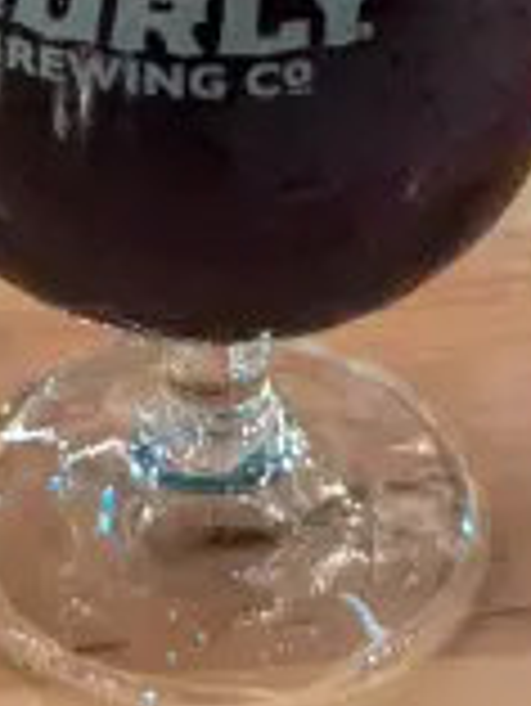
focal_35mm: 122
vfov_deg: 15.9
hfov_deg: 12.2
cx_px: 196
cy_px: 22
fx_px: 2492
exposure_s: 1/40
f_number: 1.85
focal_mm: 6.81
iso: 1171
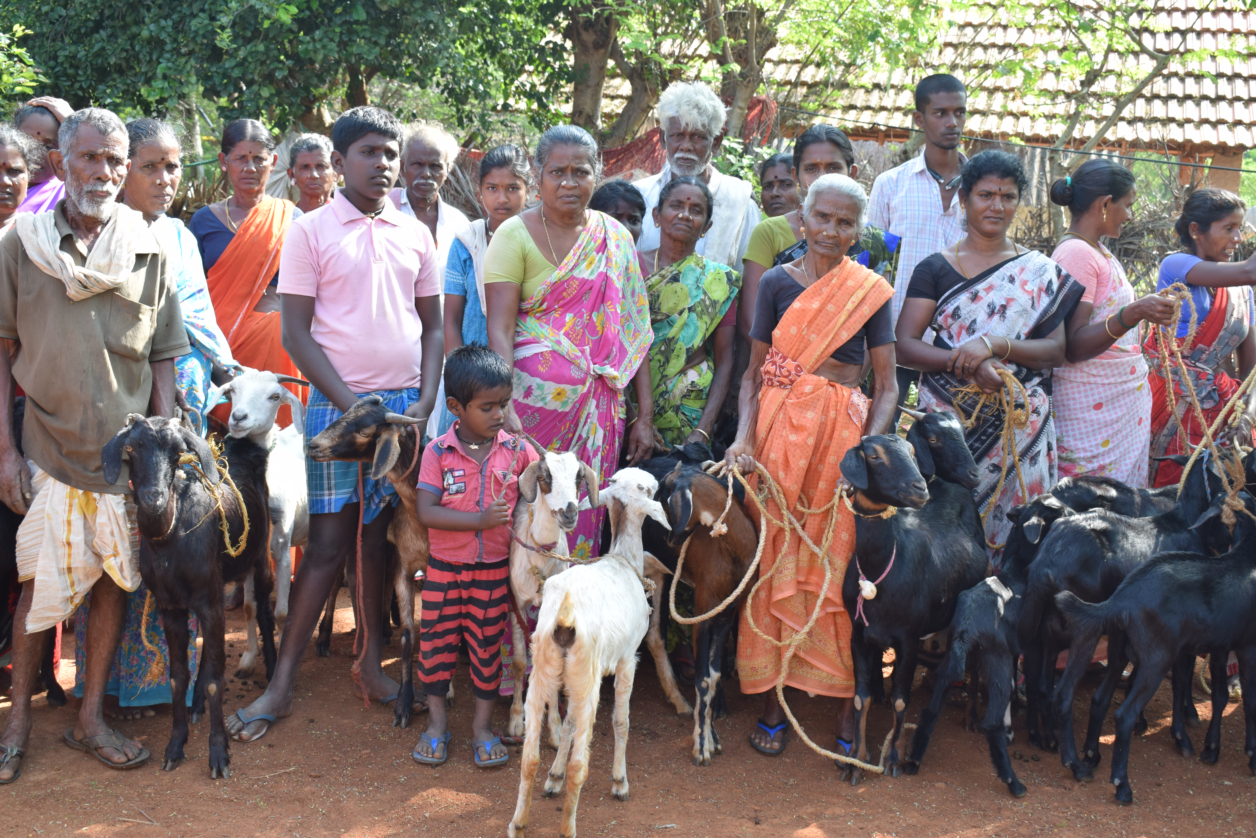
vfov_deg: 28.9
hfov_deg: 42.3
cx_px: 628
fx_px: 1622
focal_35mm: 46
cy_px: 419
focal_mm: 31
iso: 400
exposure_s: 1/200
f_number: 7.1
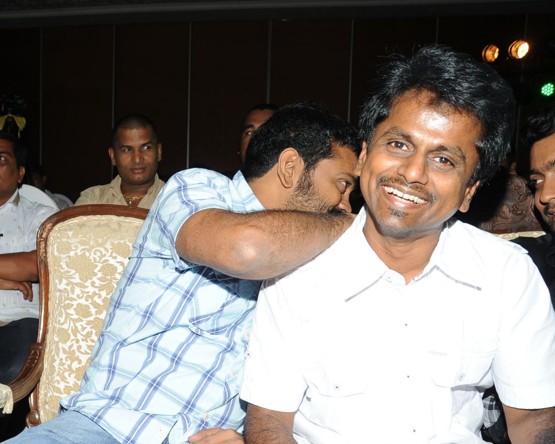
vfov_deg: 37.1
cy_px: 272
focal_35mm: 40
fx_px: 657
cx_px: 140
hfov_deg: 44.3
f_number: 7.1
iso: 200
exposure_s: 1/125
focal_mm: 24
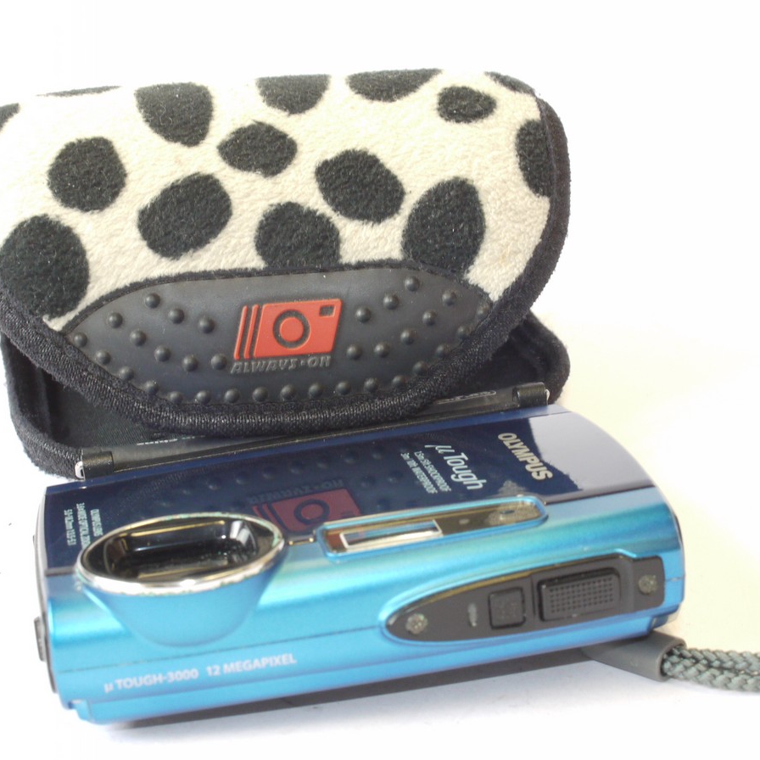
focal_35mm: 71
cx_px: 349
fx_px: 1764
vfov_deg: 24.3
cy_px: 380
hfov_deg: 24.3
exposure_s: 1/25
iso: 800
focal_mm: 30
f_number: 10
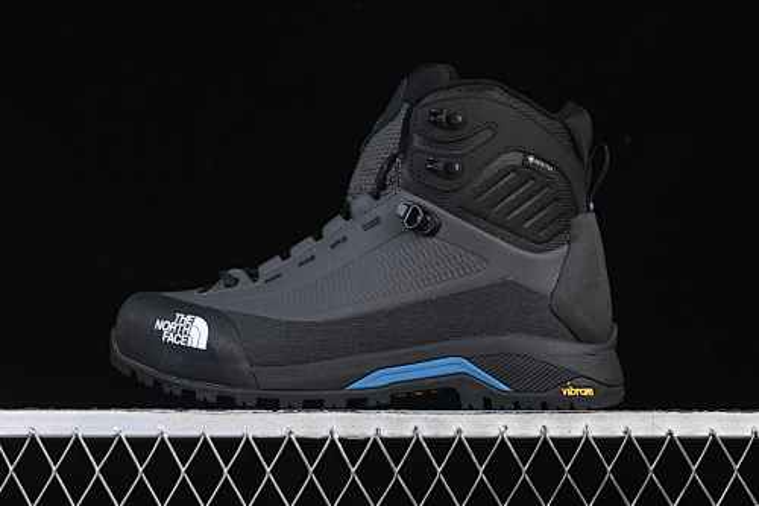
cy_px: 253
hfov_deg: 27.0
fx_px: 1581
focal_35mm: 75
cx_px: 380
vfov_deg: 18.2
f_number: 6.3
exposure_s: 1/50
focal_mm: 50
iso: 160
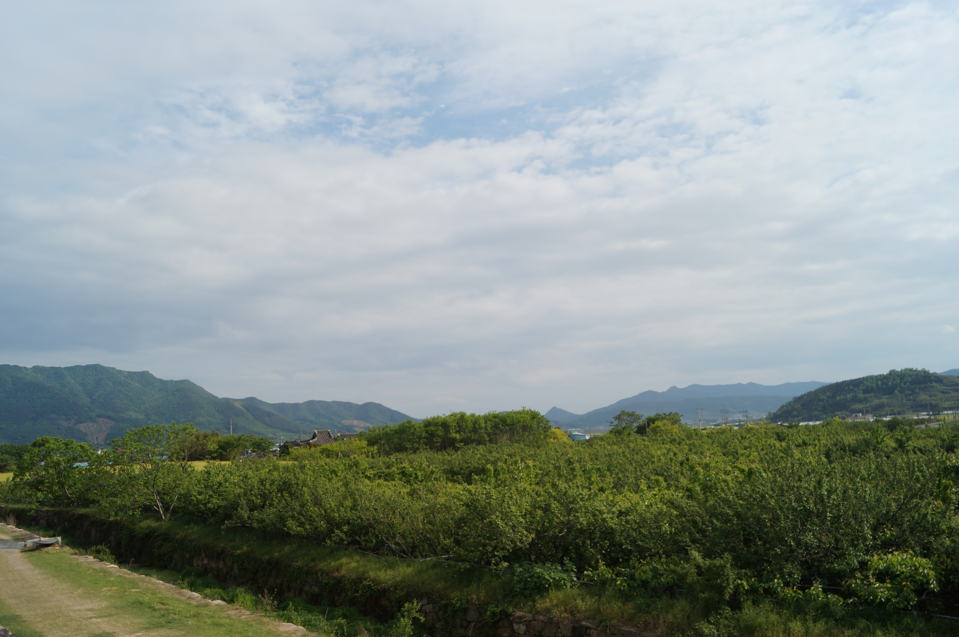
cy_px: 318
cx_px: 480
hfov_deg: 67.4
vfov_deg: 47.8
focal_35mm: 27
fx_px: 718
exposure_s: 1/500
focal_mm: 18
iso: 100
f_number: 8
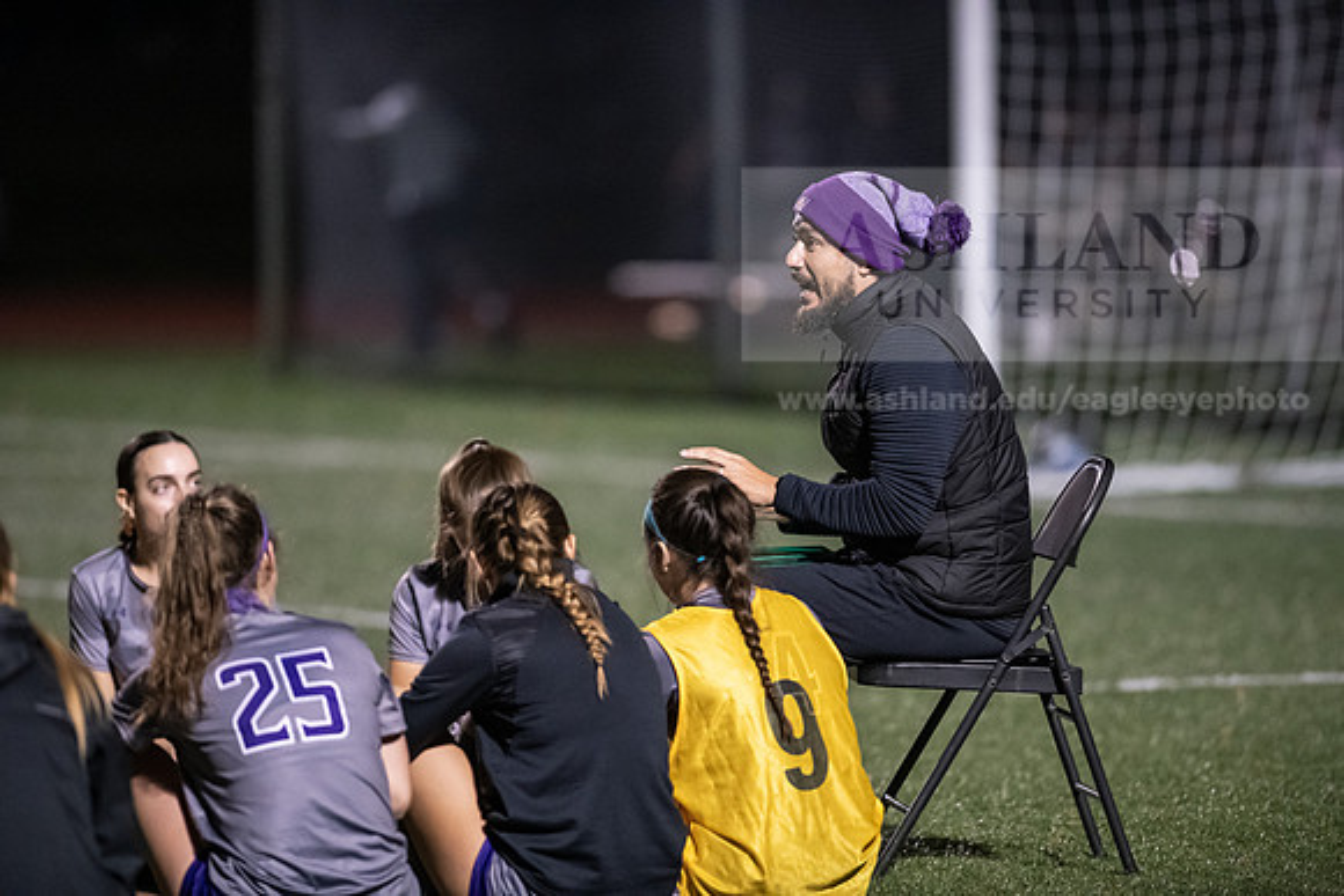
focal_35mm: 300
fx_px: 11202
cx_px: 672
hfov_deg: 6.9
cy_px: 448
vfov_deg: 4.6
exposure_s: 1/1000
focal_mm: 300
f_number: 2.8
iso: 8000
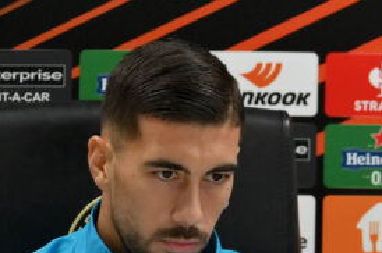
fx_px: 9496
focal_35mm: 896
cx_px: 534
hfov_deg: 2.3
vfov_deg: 1.5
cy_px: 172
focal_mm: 240
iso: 2000
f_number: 4.5
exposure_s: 1/800
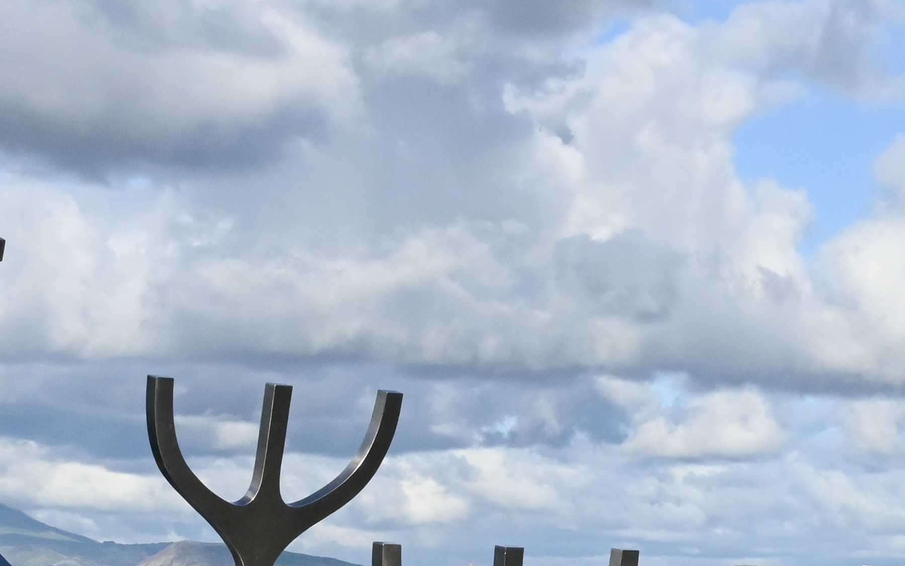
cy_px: 648
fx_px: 3980
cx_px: 781
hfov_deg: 12.9
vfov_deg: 8.1
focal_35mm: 161
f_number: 14
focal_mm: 34.5
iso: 800
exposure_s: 1/800
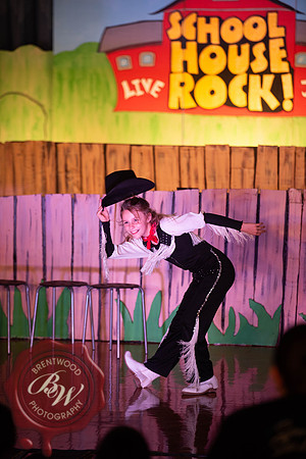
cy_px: 230
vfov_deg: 11.7
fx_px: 2231
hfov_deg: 7.8
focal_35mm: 175
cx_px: 153
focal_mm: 175
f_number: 2.8
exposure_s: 1/200
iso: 500
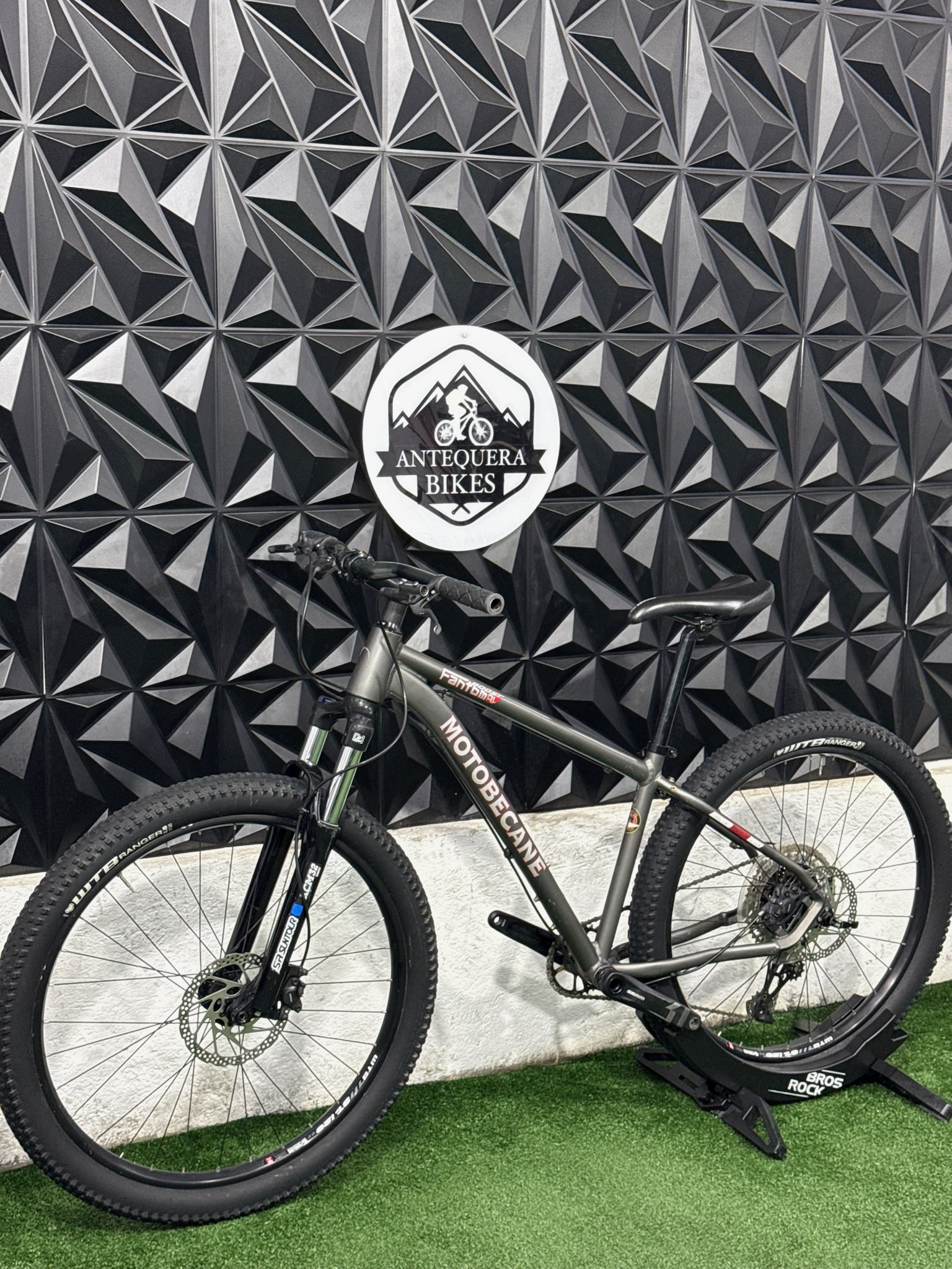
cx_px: 476
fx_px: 1760
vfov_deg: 39.7
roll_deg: -1.9
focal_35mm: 48
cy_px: 634
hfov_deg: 30.3
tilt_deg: -8.6
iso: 200
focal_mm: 6.76
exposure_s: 1/40
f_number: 1.78
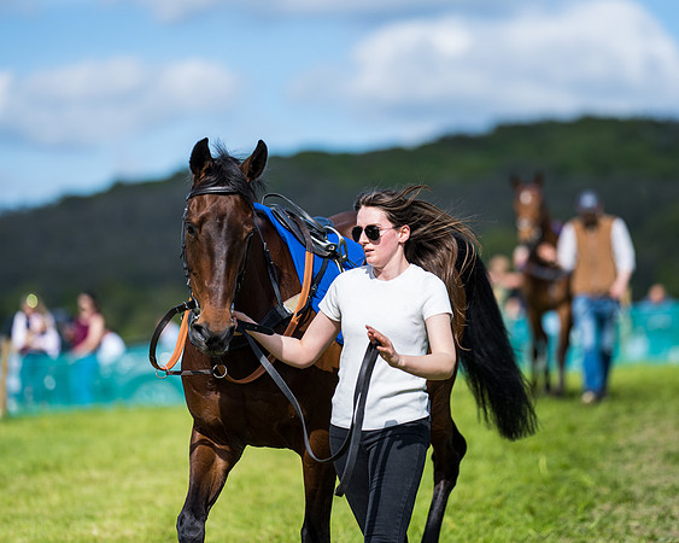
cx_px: 411
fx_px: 3477
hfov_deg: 11.1
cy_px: 238
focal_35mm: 173
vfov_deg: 8.9
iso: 50
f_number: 2
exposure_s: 1/3200
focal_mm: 135
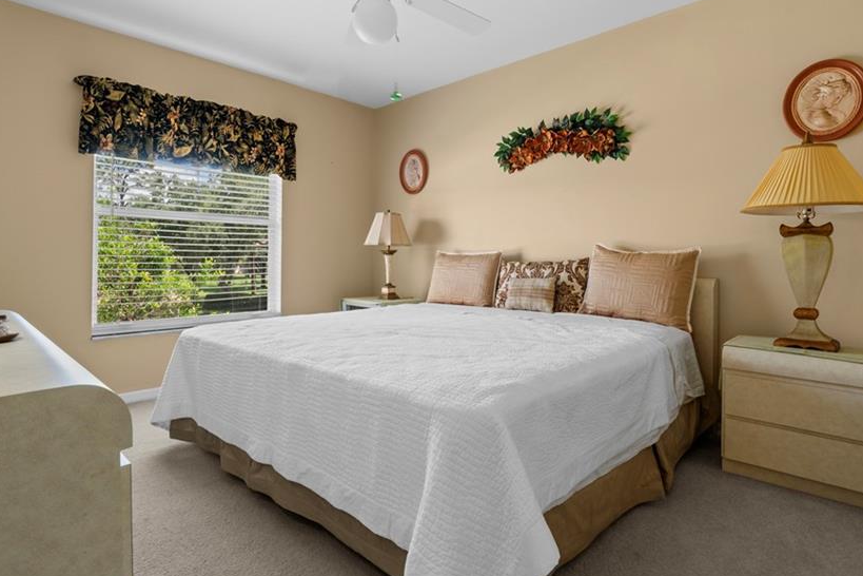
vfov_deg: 61.8
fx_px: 479
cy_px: 258
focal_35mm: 20
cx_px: 415
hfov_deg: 83.9
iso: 100
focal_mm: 16
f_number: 9
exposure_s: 1/3
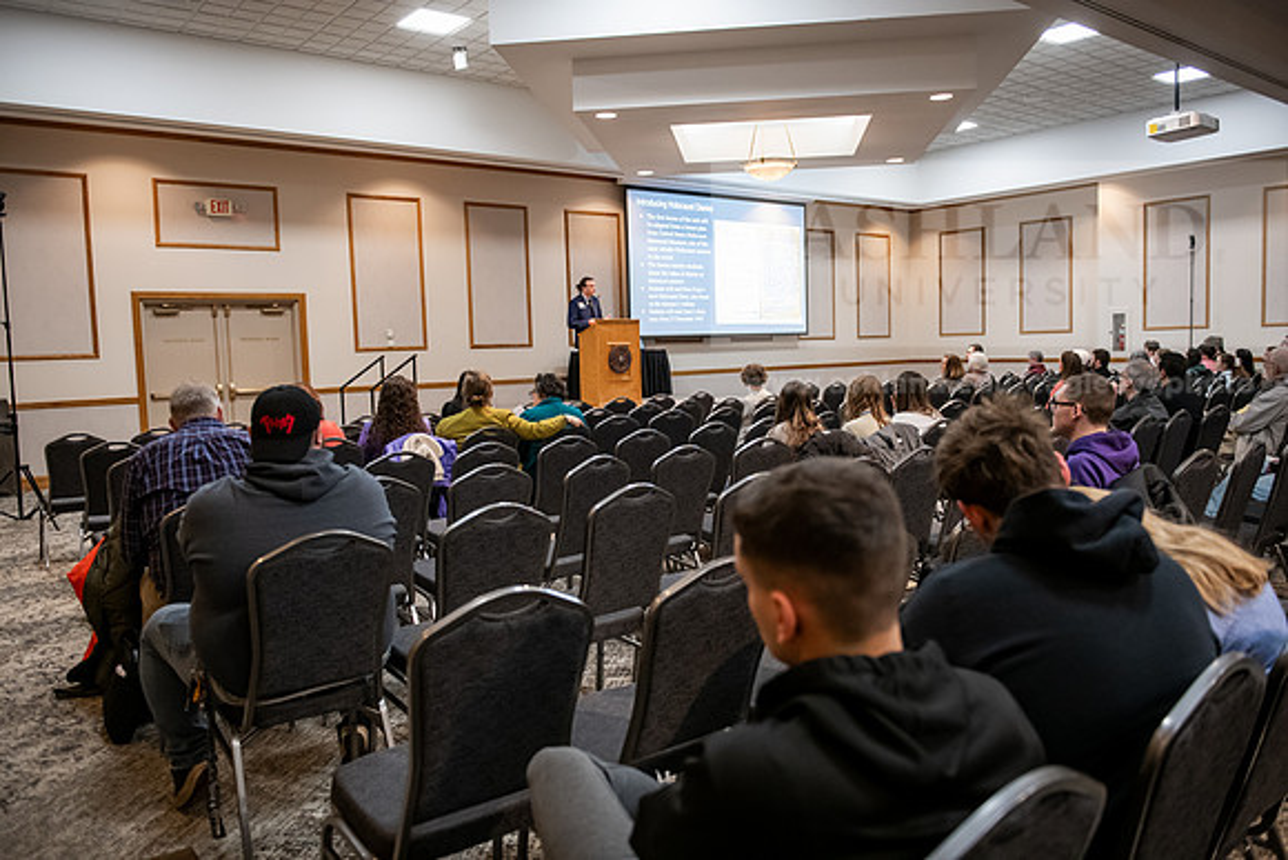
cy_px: 430
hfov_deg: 67.4
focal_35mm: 27
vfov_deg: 48.0
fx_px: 966
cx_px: 644
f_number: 3.2
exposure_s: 1/200
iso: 2500
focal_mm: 27
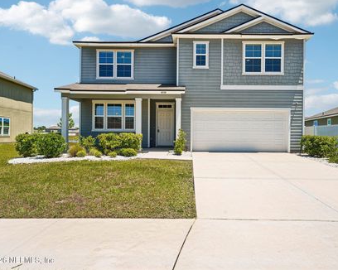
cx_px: 191
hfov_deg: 71.8
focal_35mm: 23
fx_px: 232
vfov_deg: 60.3
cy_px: 135
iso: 100
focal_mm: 20.2
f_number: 10
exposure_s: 1/50
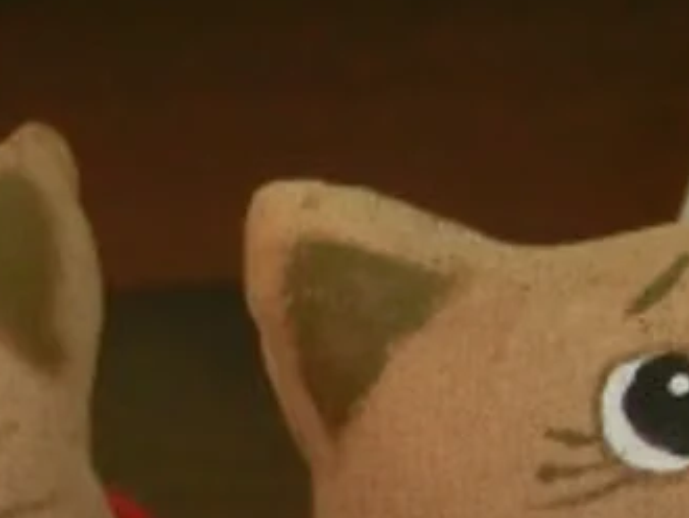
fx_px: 5318
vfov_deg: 5.4
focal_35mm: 267
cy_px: 1063
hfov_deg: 7.3
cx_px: -274
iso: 200
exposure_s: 1/40
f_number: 4.6
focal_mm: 11.1
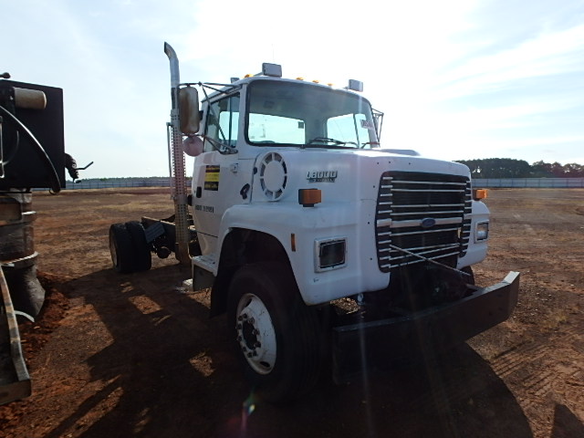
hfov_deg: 79.0
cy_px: 219
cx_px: 292
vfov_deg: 63.4
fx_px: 354
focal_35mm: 21
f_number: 6
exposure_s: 1/500
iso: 125
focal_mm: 3.7
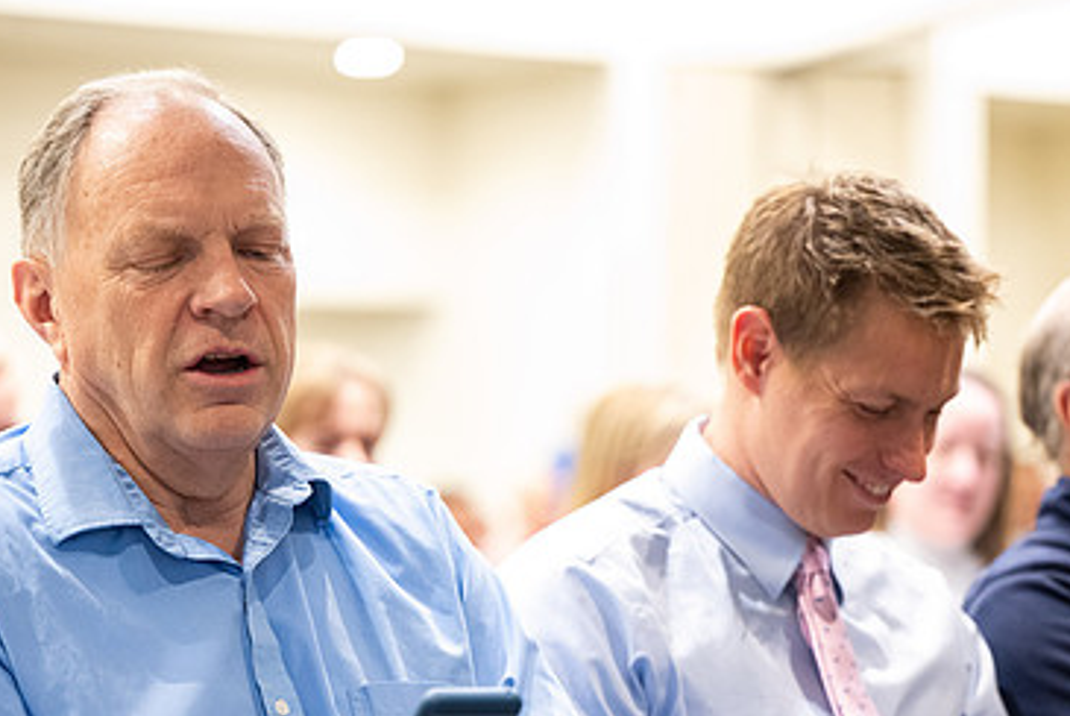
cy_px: 512
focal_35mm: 146
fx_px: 4343
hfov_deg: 14.0
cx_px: 601
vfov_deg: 9.4
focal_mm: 92
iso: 4000
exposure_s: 1/125
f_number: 2.8
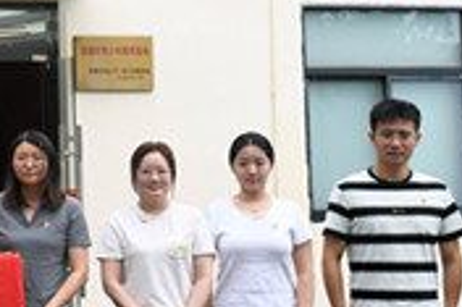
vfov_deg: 14.8
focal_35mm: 92
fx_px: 1180
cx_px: -100
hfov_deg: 20.6
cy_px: 80
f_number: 4
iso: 250
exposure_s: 1/800
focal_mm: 27
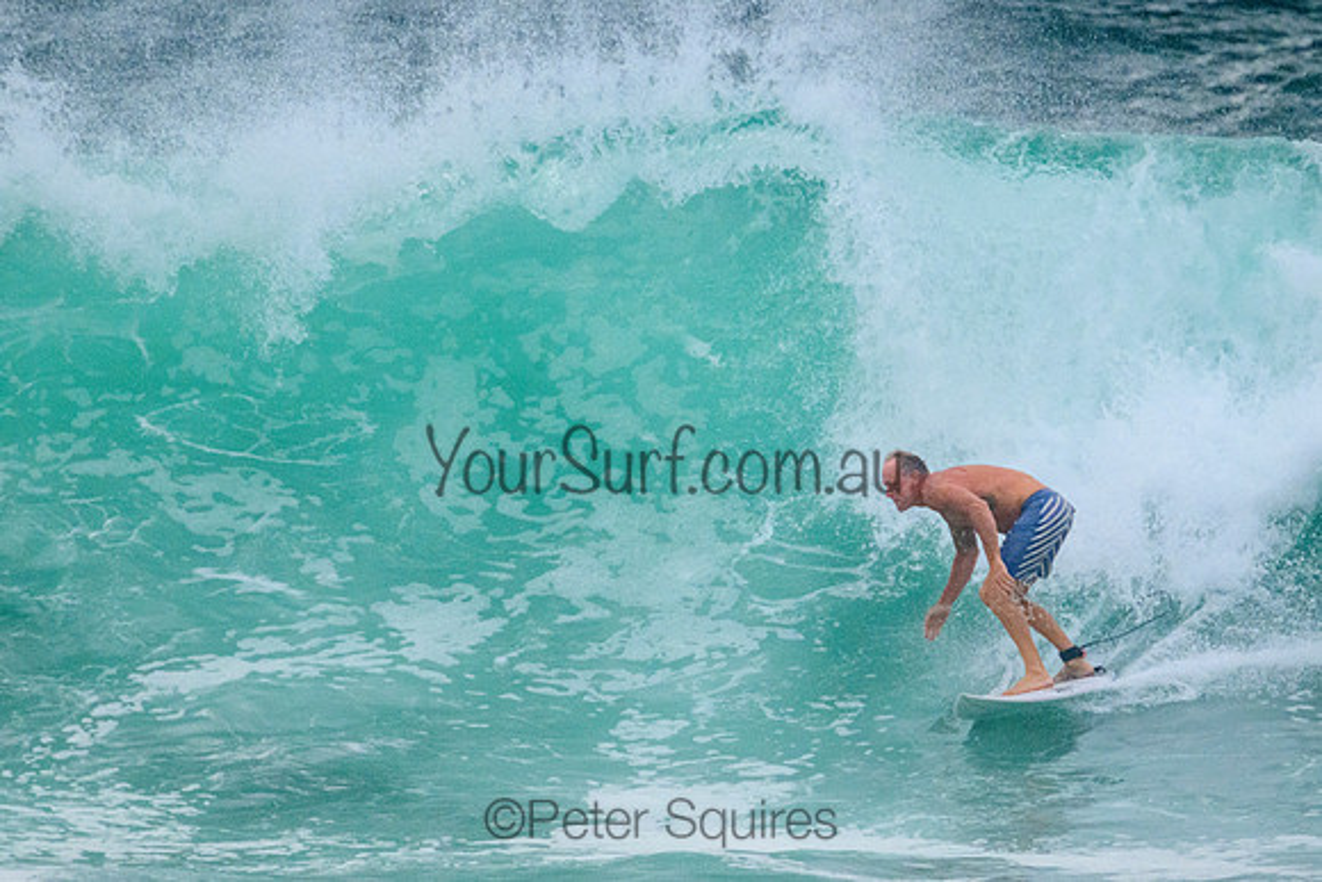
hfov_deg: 1.9
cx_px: 804
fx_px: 40391
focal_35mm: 1100
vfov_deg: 1.3
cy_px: 429
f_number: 11
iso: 3200
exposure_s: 1/2000
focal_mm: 800
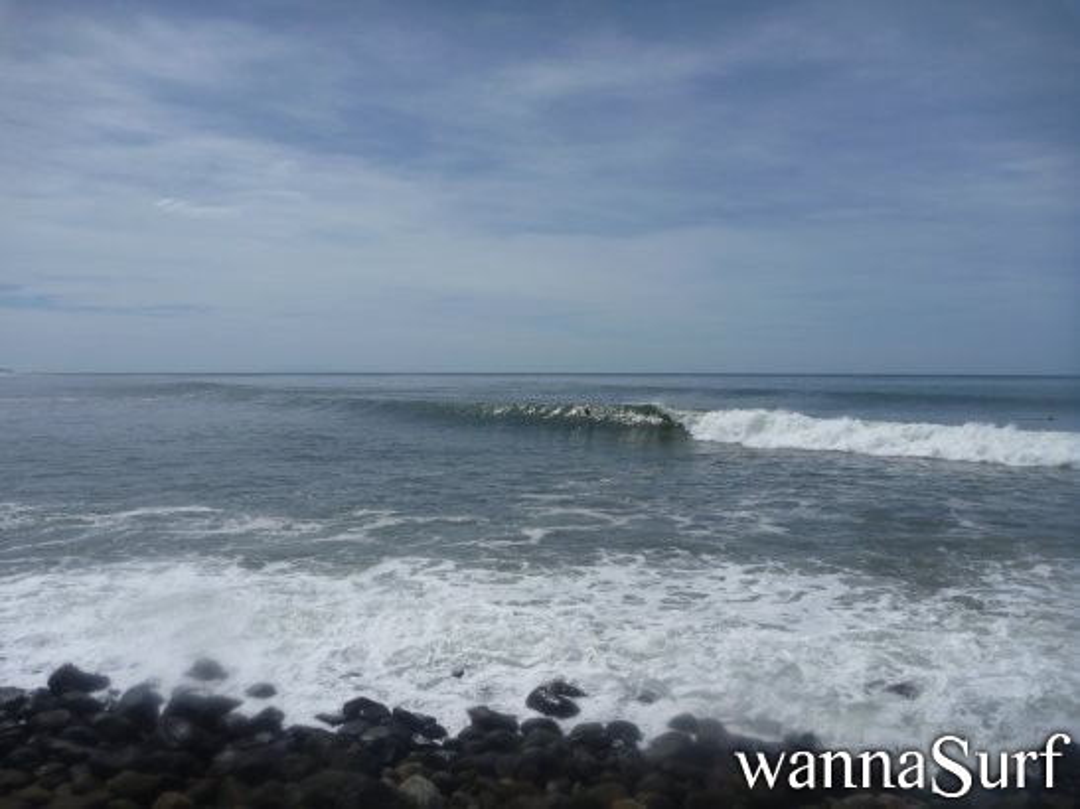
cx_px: 540
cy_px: 404
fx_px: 873
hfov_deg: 63.5
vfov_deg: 49.7
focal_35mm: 28
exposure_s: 1/250
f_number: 10
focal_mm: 4.9
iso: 80
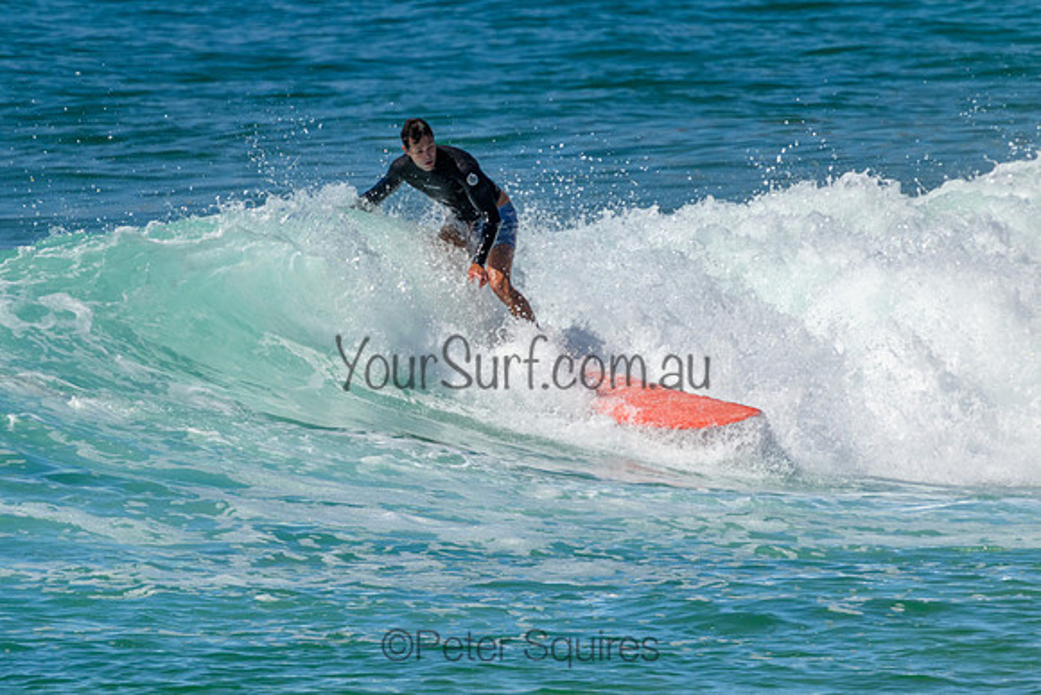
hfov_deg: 1.9
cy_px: 274
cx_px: 394
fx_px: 31831
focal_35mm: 1101
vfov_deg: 1.3
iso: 720
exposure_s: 1/2000
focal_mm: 800
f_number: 11
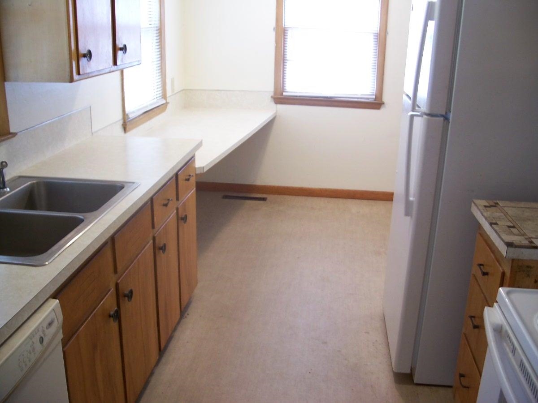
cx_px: 269
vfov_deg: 38.7
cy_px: 202
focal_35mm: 37
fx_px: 575
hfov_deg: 50.1
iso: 200
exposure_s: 1/25
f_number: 2.8
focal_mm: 7.8
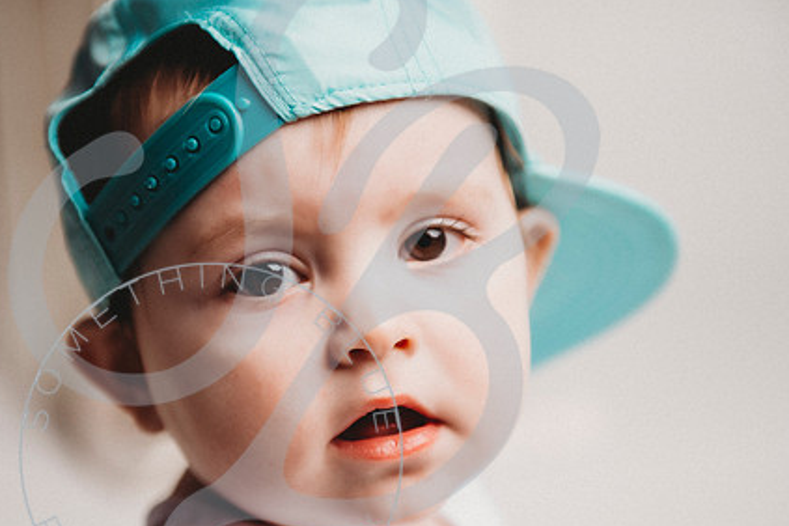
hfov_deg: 21.2
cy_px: 298
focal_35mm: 96
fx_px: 2104
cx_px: 304
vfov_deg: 14.2
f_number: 2.8
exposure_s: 1/400
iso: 100
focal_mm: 70
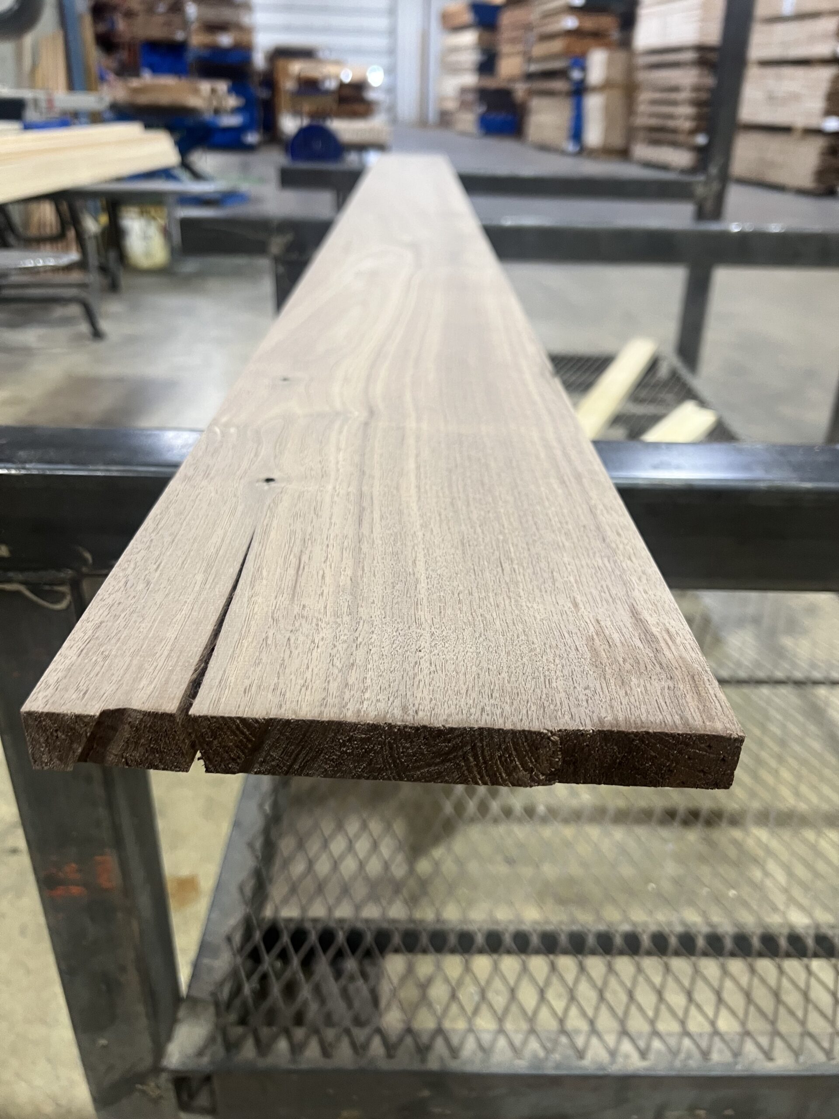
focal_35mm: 26
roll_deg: -1.1
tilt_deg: -28.3
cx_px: 420
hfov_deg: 53.1
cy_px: 560
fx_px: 840
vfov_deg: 67.3
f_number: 1.5
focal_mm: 5.7
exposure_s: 1/60
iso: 160
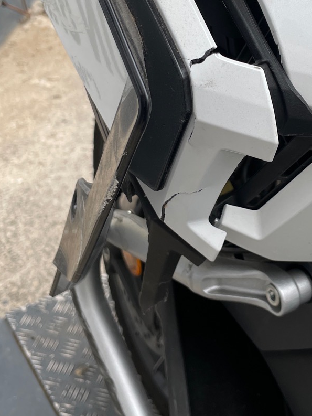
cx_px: 217
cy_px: 126
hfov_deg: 24.7
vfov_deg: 32.3
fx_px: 709
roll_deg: -0.8
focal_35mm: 59
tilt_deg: -28.4
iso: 32
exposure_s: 1/509
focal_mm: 4.2
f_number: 1.6
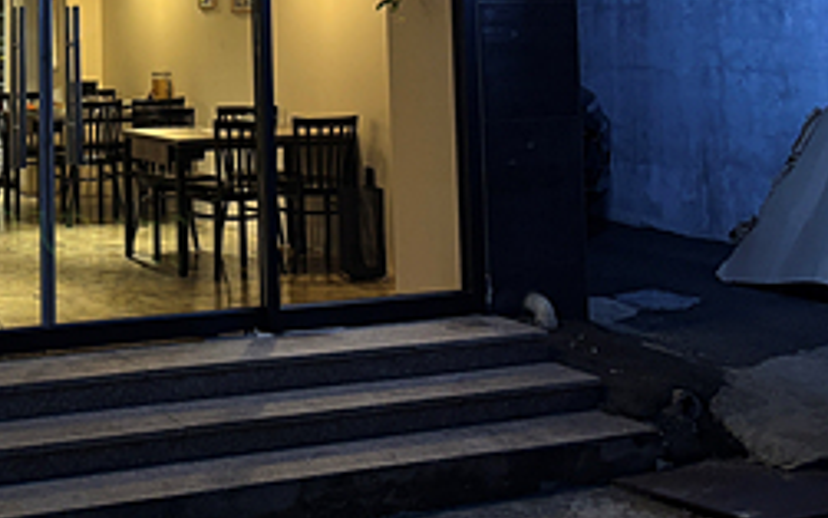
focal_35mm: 66
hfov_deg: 29.7
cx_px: 73
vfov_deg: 18.8
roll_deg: +1.0
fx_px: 1490
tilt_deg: +3.6
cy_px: -79
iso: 160
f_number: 1.6
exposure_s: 1/60
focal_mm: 5.96
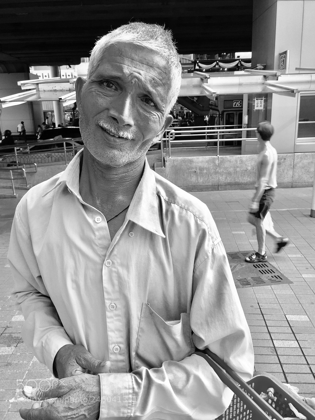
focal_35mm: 29
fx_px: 352
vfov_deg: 61.7
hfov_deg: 48.2
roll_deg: +1.2
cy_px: 210
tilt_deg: -15.2
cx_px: 158
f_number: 2.2
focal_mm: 4.15
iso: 32
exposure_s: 1/50
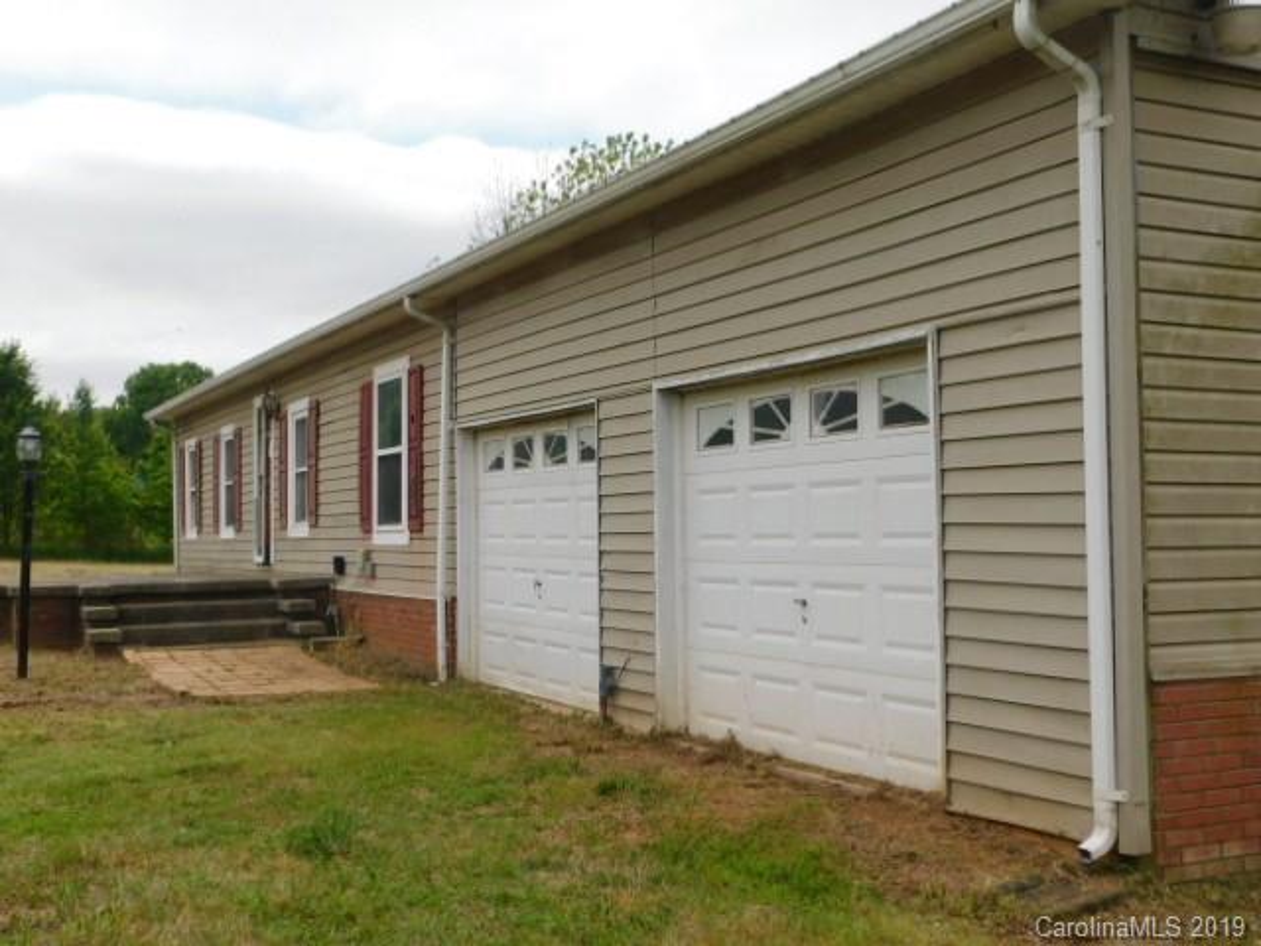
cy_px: 473
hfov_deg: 46.8
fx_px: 1457
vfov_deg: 36.0
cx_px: 630
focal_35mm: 40
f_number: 3.6
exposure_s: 1/1250
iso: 125
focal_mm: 7.1
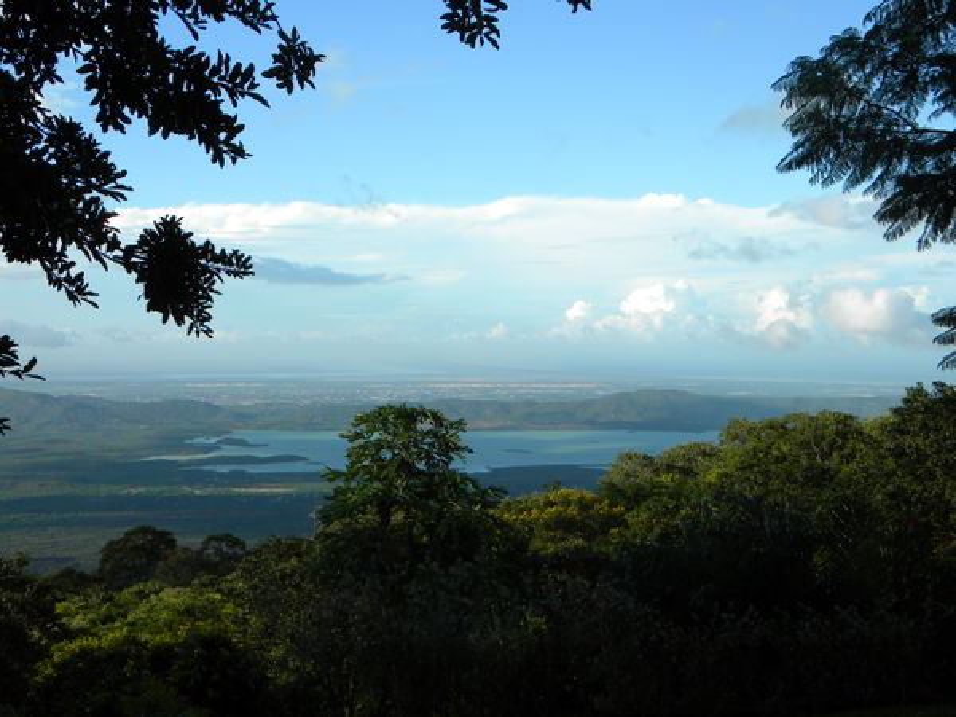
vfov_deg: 30.9
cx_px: 478
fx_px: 1298
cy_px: 358
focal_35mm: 47
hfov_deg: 40.4
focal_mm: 8.6
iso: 80
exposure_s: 1/552
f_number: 3.9
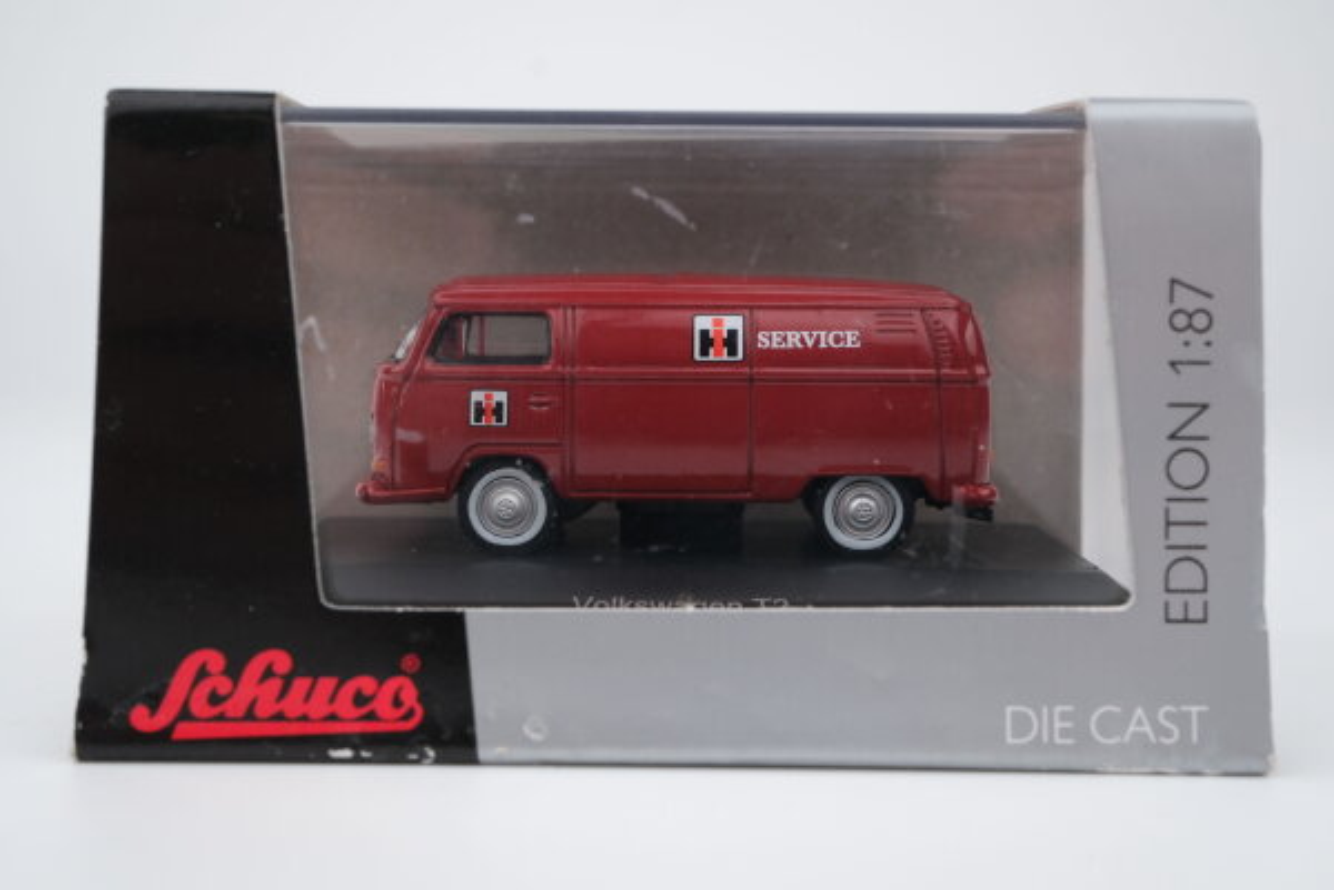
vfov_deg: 29.9
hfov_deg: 43.6
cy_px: 445
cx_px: 667
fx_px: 1667
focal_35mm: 45
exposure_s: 1/125
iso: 250
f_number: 10
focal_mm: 30
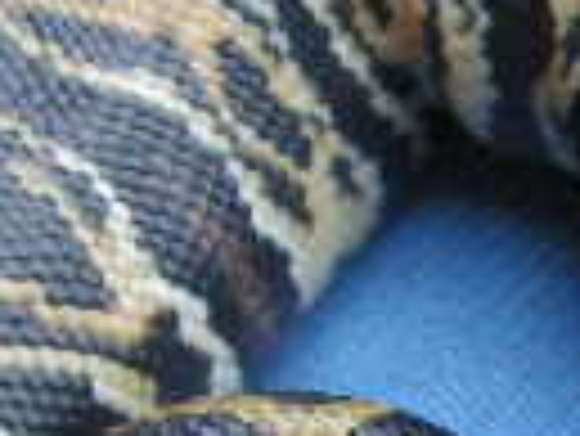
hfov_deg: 10.9
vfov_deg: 8.1
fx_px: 3002
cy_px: 674
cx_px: 567
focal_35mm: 179
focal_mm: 6
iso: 100
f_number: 3.2
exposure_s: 1/50
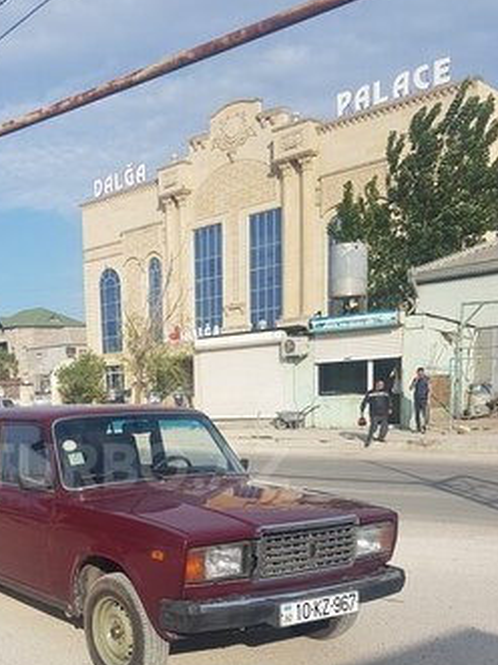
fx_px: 749
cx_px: 135
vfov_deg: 46.8
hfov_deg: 36.1
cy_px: 466
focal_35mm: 39
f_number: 1.7
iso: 40
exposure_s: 1/2440
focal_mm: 4.2
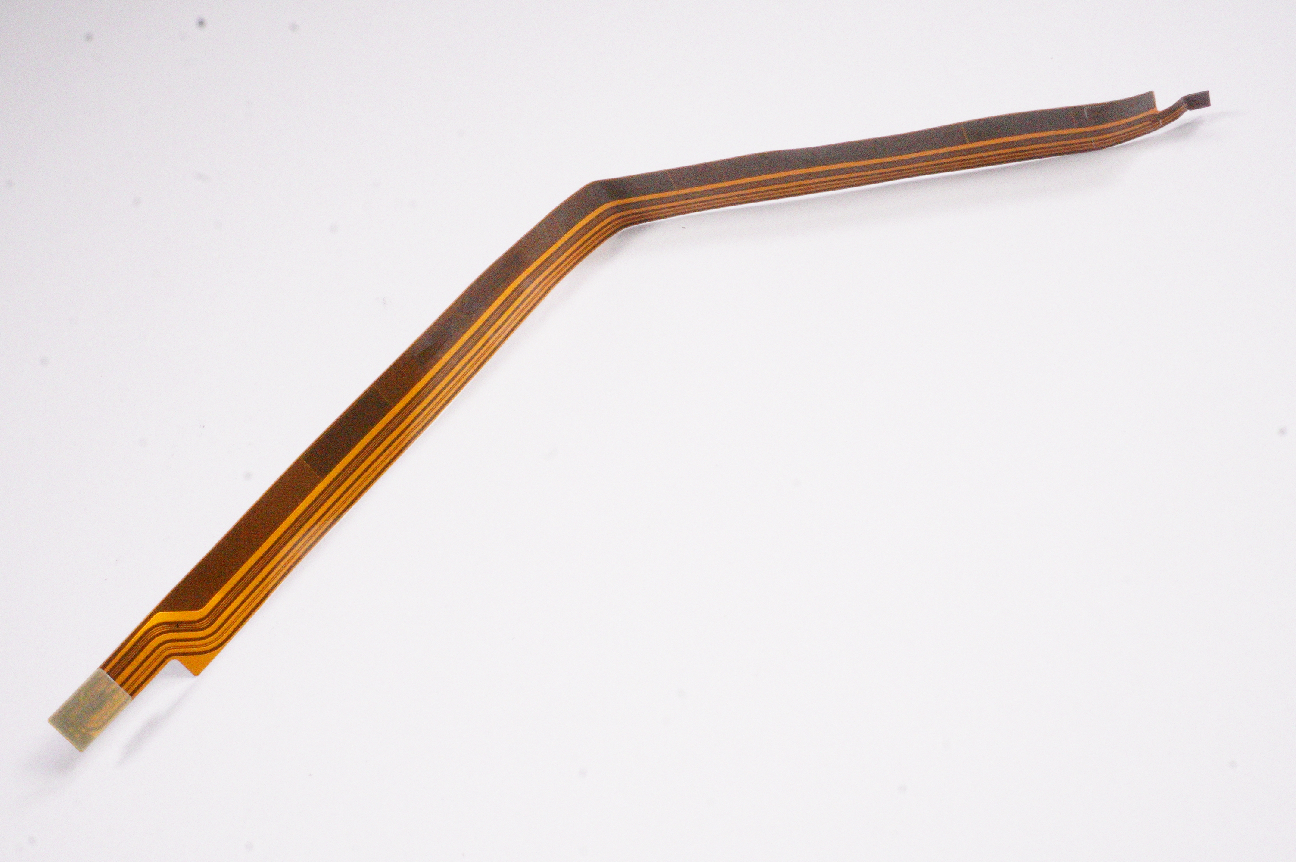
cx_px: 648
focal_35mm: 46
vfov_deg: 28.9
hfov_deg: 42.4
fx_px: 1673
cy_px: 431
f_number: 22
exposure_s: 1/640
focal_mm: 31
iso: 12800
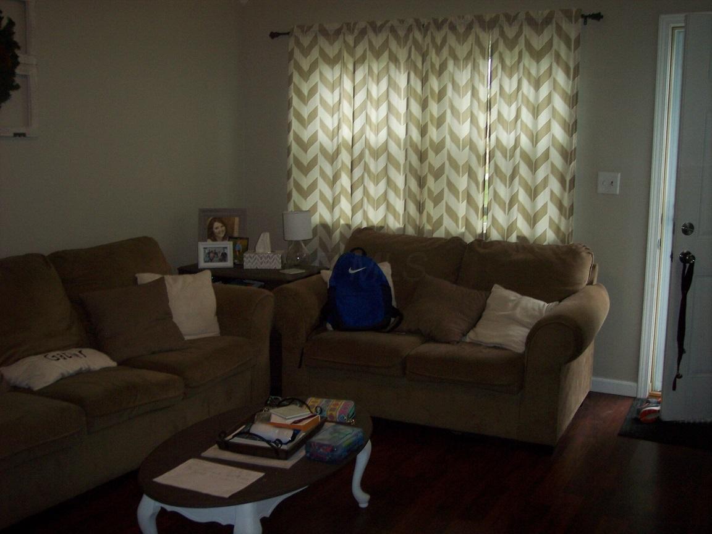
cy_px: 267
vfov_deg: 36.8
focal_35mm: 39
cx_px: 356
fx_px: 802
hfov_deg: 47.9
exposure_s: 1/60
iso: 140
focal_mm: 8
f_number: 2.8
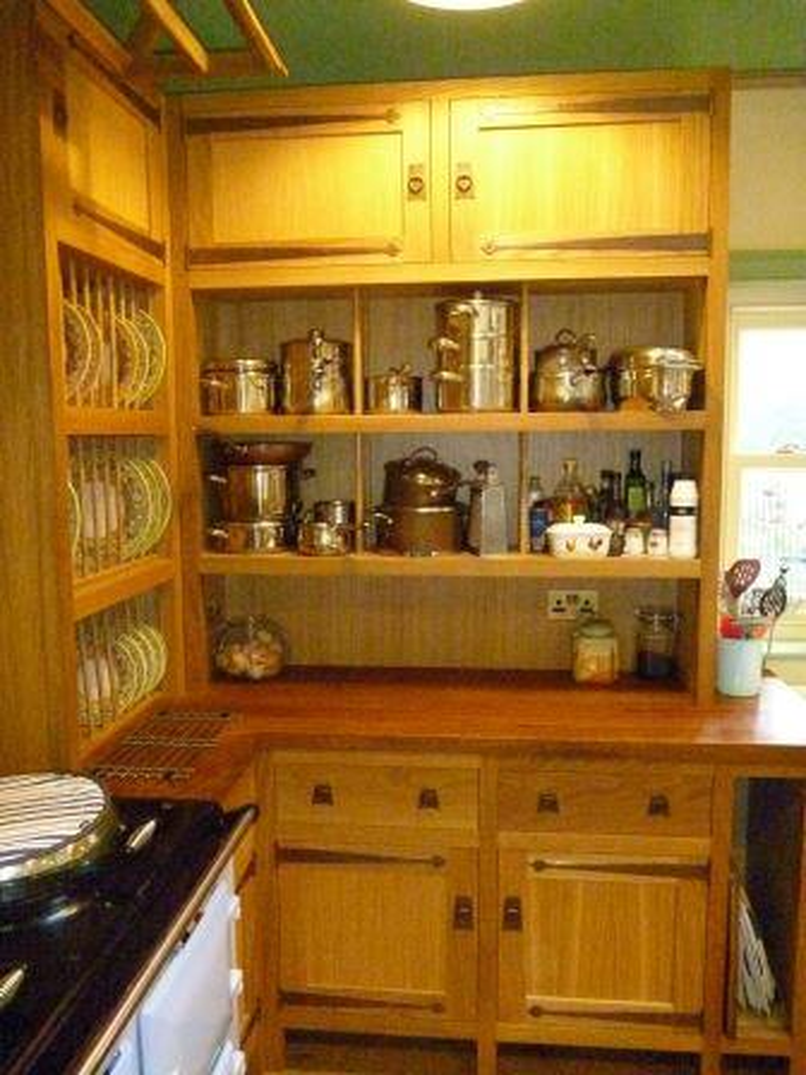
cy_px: 538
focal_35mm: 28
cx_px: 403
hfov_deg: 49.7
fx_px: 869
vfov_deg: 63.4
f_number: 3.3
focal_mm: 4.9
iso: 1600
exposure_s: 1/30
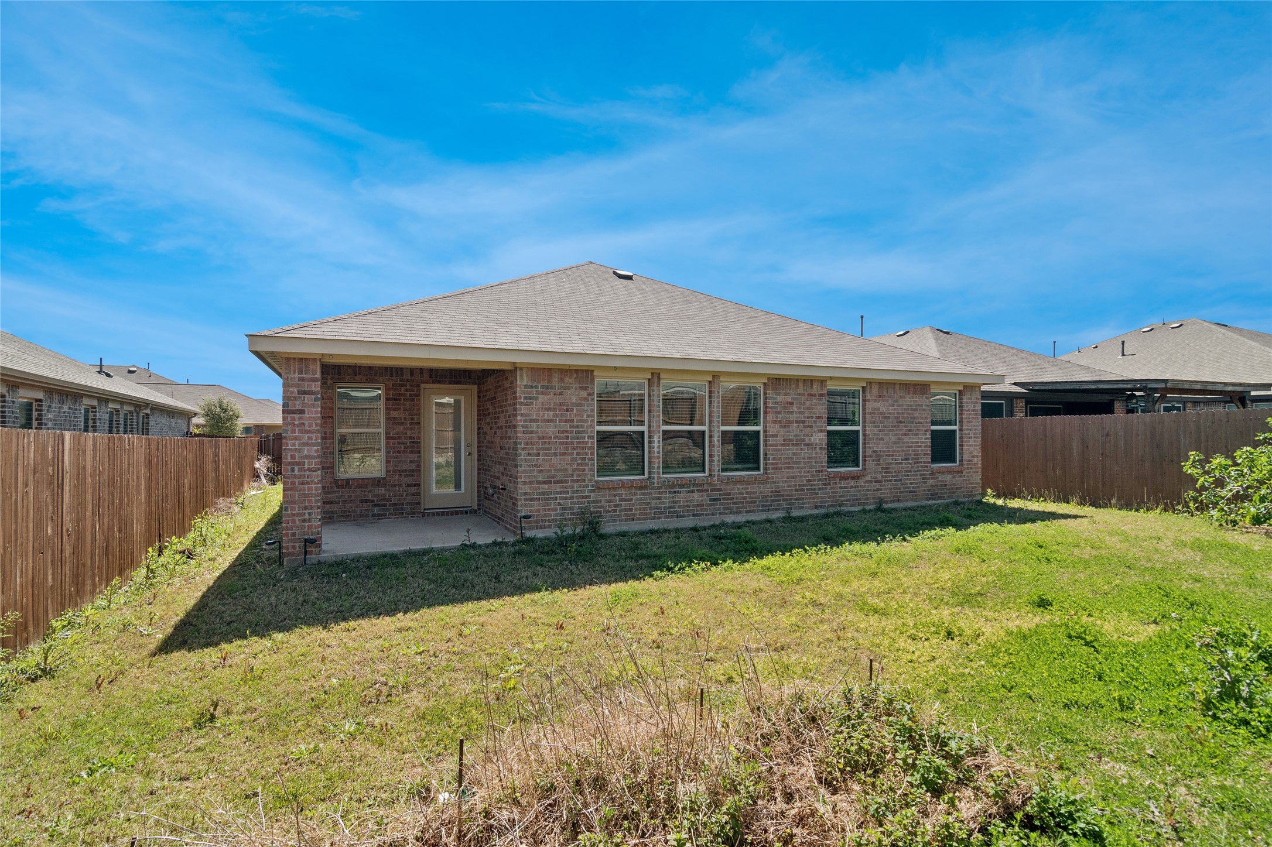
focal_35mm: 16
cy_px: 424
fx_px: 583
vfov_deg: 72.0
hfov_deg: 95.0
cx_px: 636
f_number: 9
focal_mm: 11
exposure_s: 1/320
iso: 250
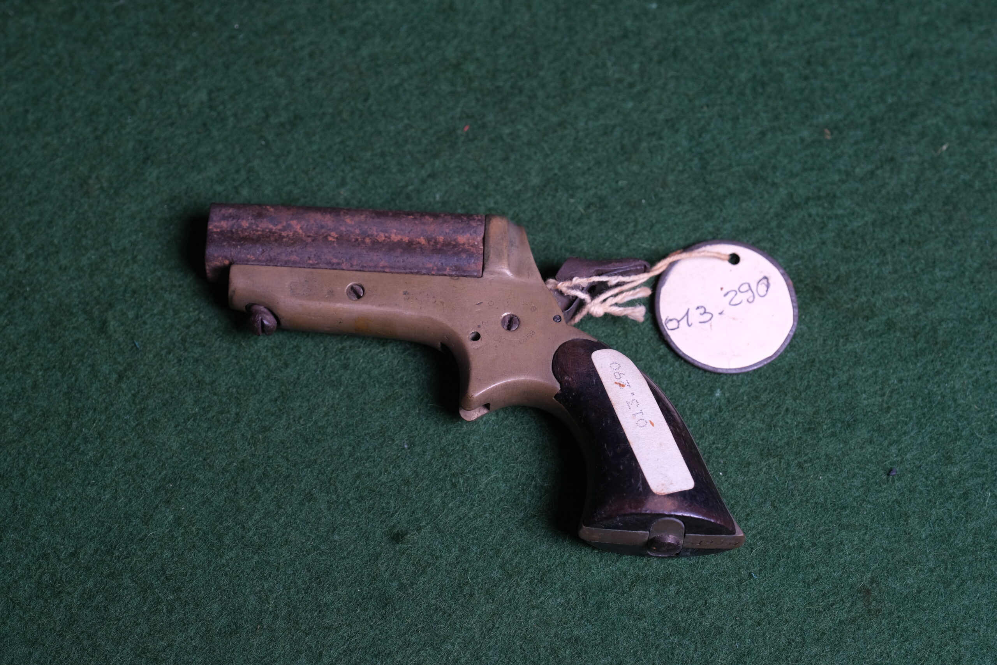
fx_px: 2132
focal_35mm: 77
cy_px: 332
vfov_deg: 17.7
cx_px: 498
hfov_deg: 26.3
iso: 320
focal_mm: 51.6
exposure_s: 1/160
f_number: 5.6
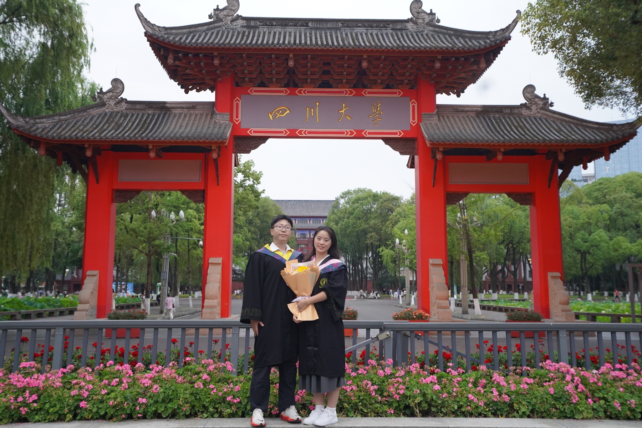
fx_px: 624
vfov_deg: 37.9
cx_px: 321
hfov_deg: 54.4
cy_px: 214
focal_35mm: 35
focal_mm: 35
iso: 2500
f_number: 4
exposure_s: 1/160
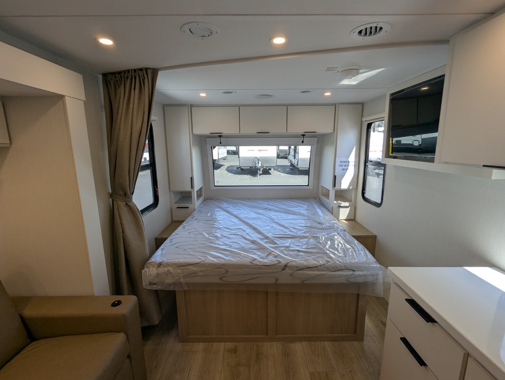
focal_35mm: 16
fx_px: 234
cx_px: 252
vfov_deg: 78.2
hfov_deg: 94.4
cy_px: 190
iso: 60
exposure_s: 1/103
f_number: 2.2
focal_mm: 2.35
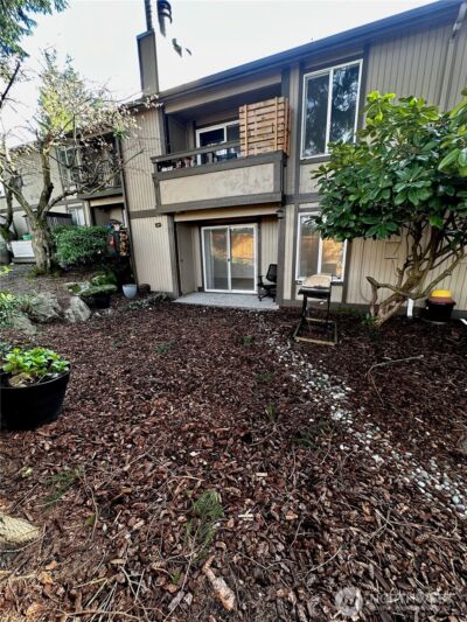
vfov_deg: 102.1
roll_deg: +0.9
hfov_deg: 85.7
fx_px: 252
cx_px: 234
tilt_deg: -12.9
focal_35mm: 14
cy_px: 311
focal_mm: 2.22
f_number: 2.2
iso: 125
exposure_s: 1/99
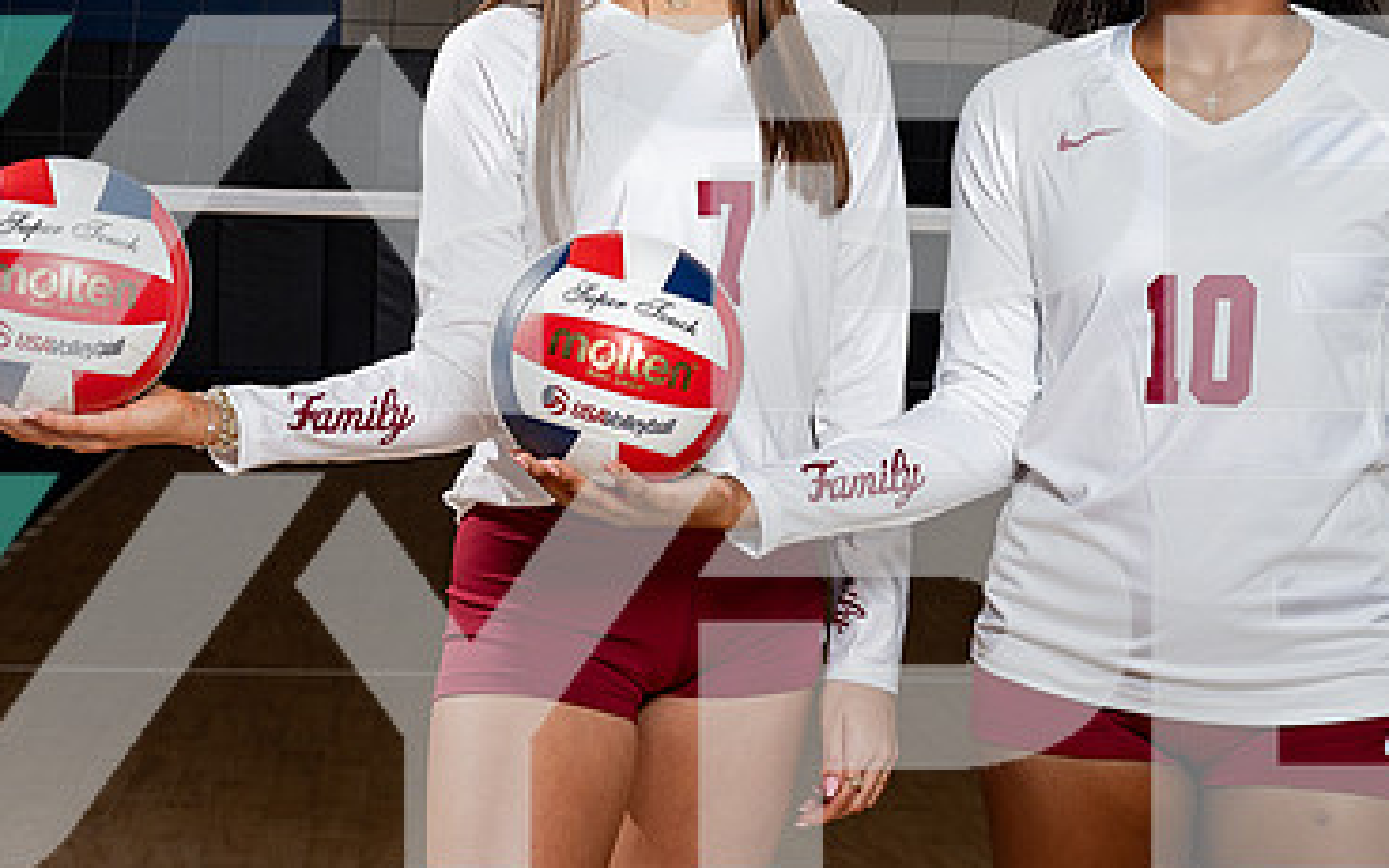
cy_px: 217
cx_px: 638
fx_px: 2801
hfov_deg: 27.8
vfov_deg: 17.5
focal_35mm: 74
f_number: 8
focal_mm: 46
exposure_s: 1/250
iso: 100
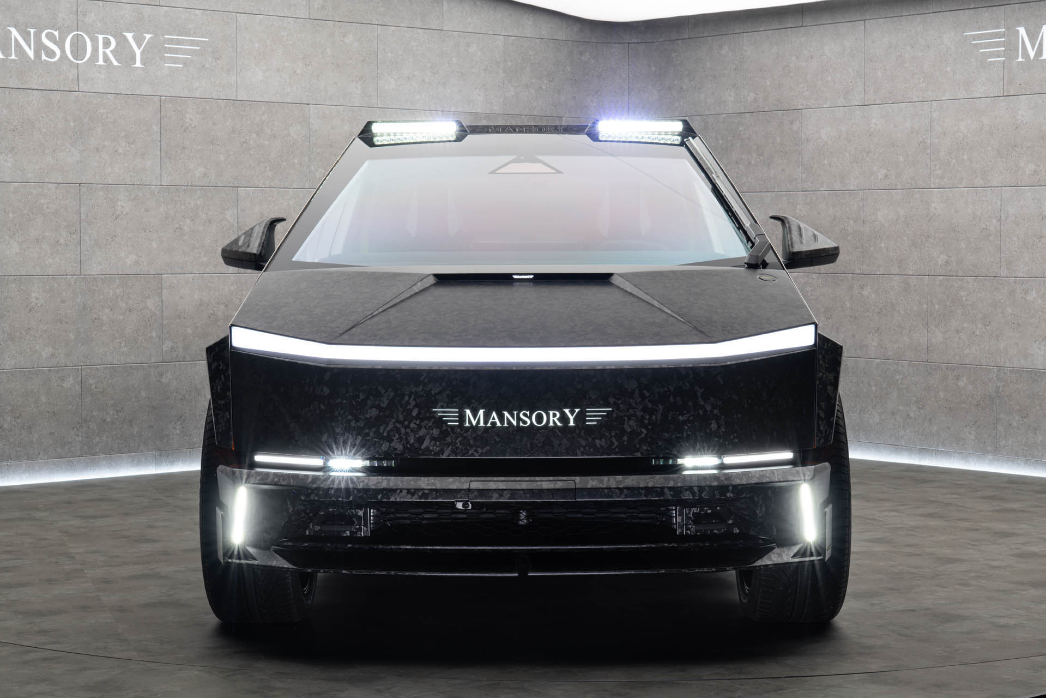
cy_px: 349
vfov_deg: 20.0
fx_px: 1976
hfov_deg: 29.7
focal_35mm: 68
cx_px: 523
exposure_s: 1/1.25
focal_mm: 68
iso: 100
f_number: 14
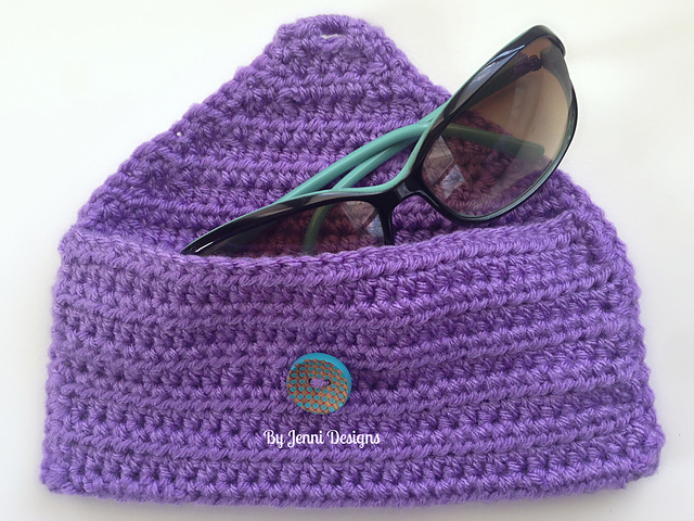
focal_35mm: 33
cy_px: 260
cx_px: 347
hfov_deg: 55.4
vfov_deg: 42.9
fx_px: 662
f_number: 2.4
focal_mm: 4.12
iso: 50
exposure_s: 1/40
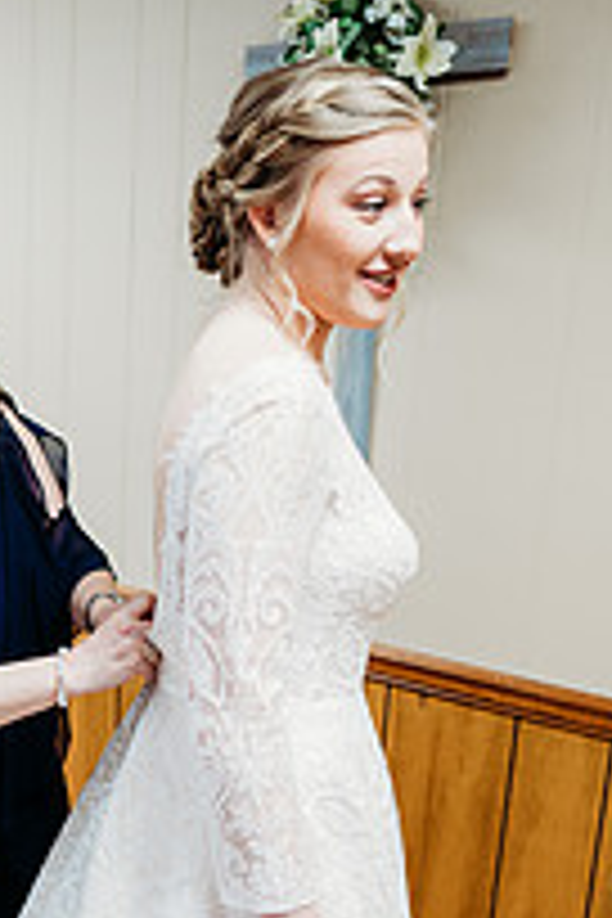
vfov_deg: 36.4
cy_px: 716
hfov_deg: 25.0
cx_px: 108
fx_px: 1351
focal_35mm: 53
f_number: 1.8
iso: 400
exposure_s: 1/125
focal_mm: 24
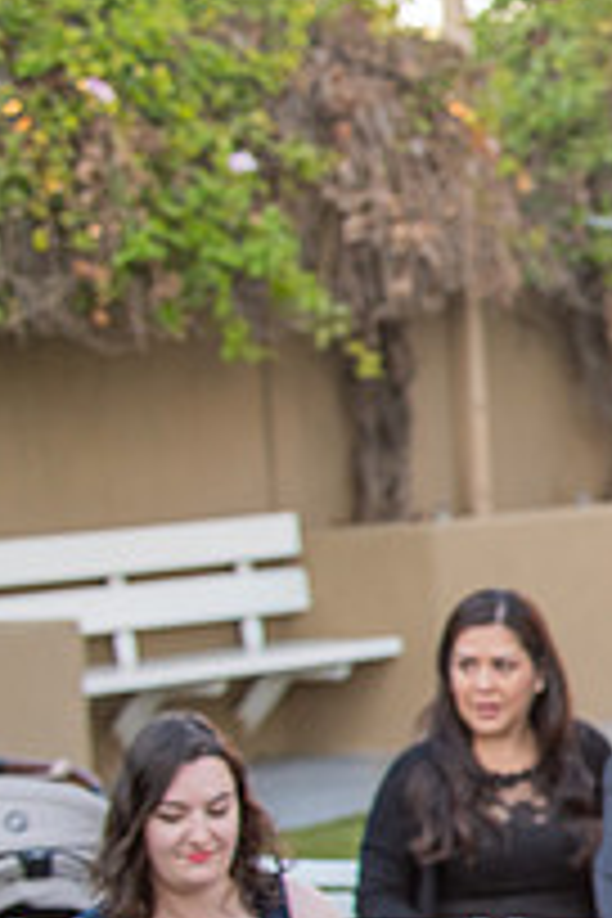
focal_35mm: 199
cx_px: 1260
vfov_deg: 10.3
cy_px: 736
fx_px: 5074
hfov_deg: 6.7
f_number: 4
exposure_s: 1/320
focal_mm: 70
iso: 800
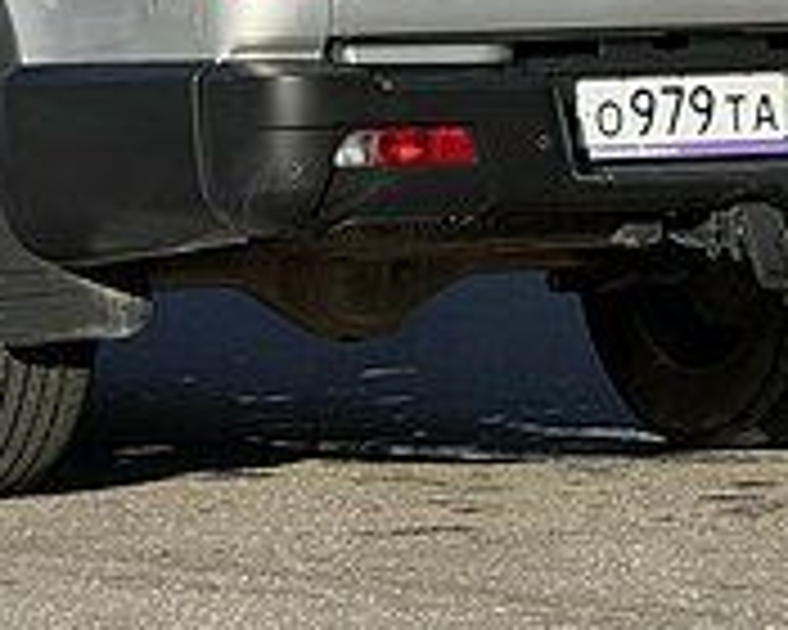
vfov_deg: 4.2
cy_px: -72
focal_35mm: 367
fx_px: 8559
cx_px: 50
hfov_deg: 5.3
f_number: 2.8
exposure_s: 1/1422
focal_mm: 15.66
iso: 64
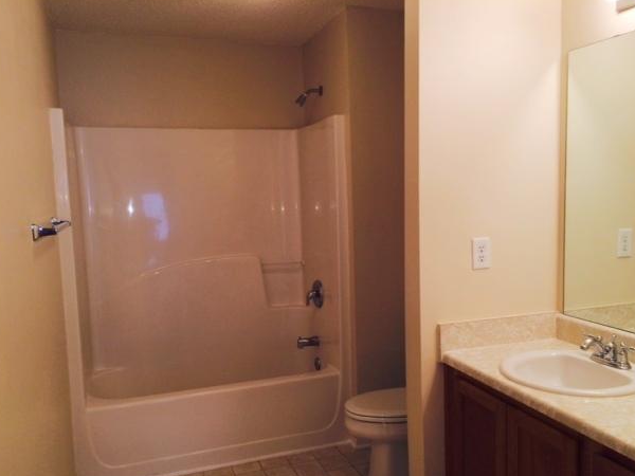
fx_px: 587
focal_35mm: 32
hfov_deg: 56.8
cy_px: 251
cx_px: 323
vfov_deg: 44.1
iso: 32
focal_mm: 4.12
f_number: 2.2
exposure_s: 1/33
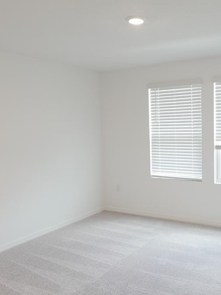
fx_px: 289
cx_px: 155
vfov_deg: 53.9
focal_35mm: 34
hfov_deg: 41.0
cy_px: 152
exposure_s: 1/40
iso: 100
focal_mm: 11
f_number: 2.2
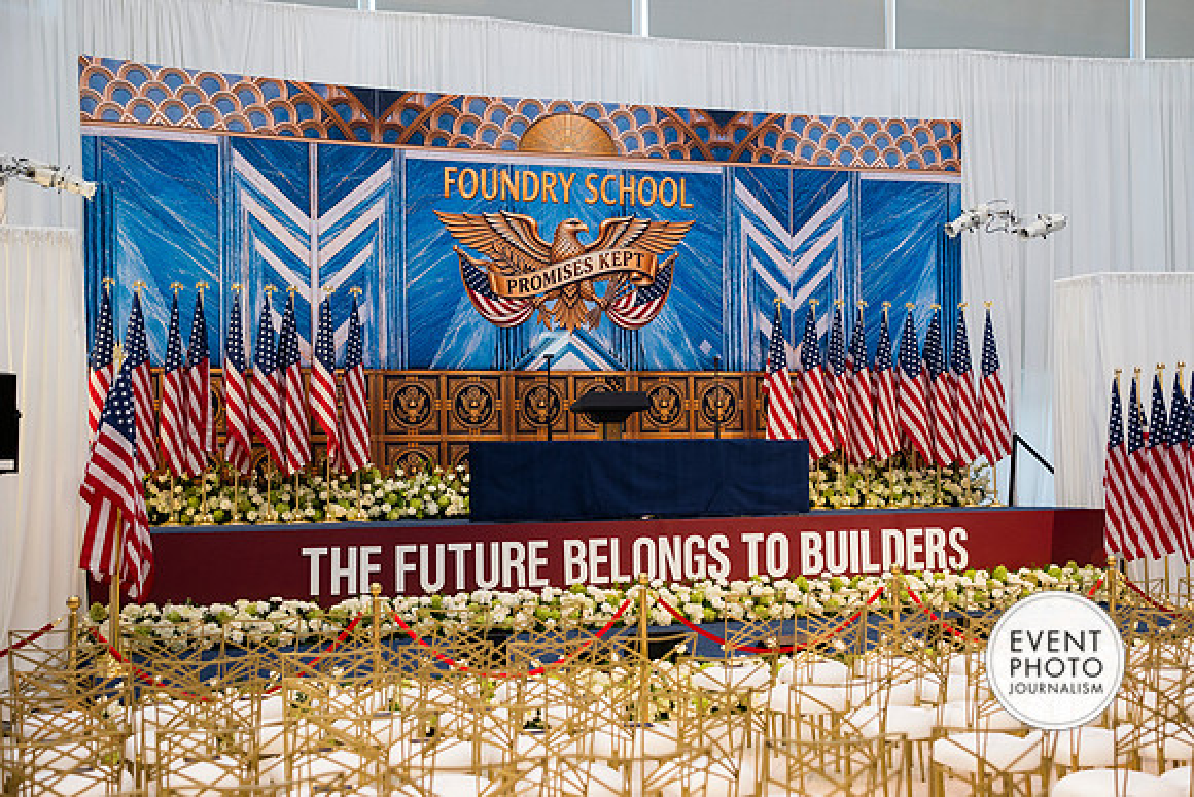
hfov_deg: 44.5
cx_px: 597
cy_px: 398
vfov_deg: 30.5
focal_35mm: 44
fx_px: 1460
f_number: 2.8
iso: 1100
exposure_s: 1/160
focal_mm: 44
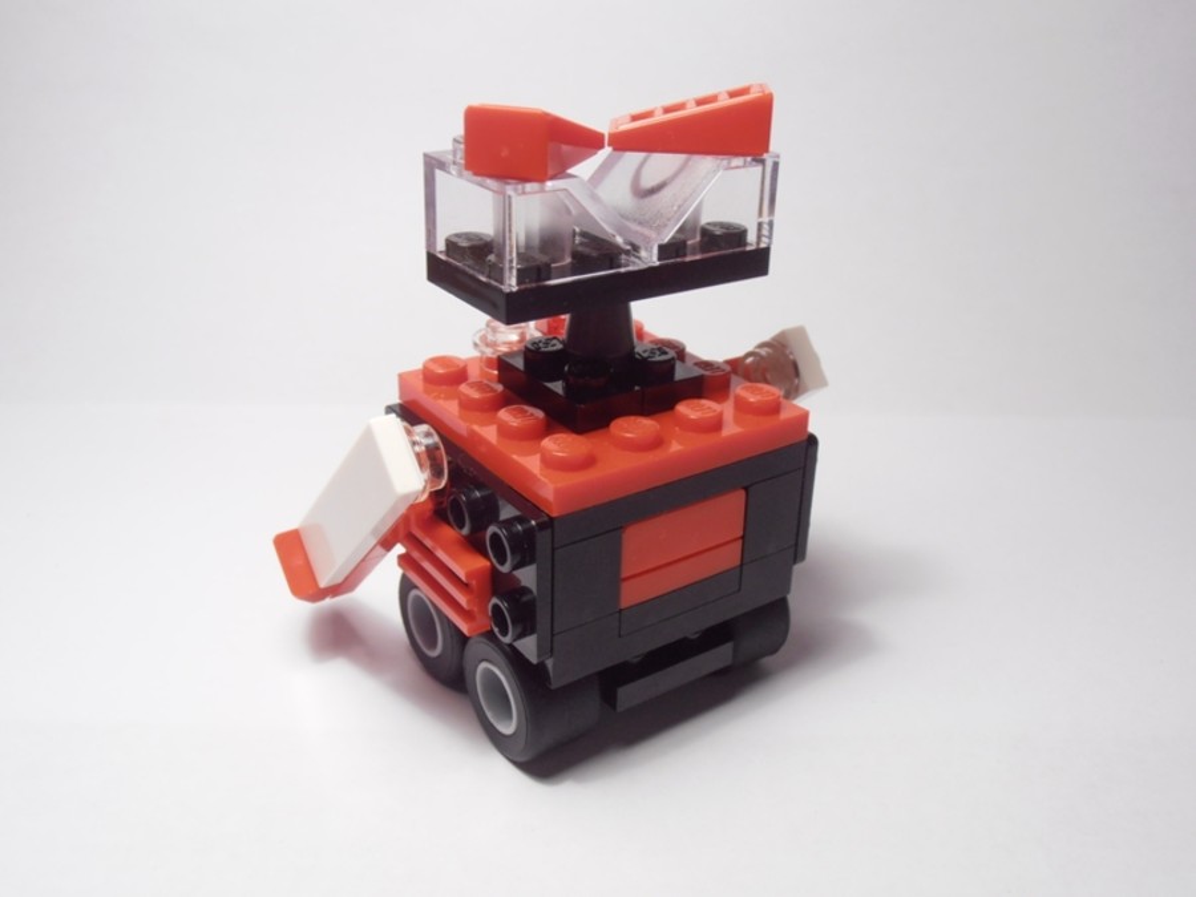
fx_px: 1278
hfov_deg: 50.1
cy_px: 448
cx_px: 598
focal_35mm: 37
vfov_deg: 38.7
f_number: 3.9
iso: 100
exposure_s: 1/40
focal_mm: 6.61
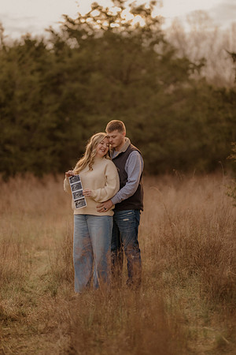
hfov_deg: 16.1
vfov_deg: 23.9
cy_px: 178
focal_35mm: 85
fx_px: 836
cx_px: 118
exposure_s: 1/800
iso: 320
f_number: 1.4
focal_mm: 85
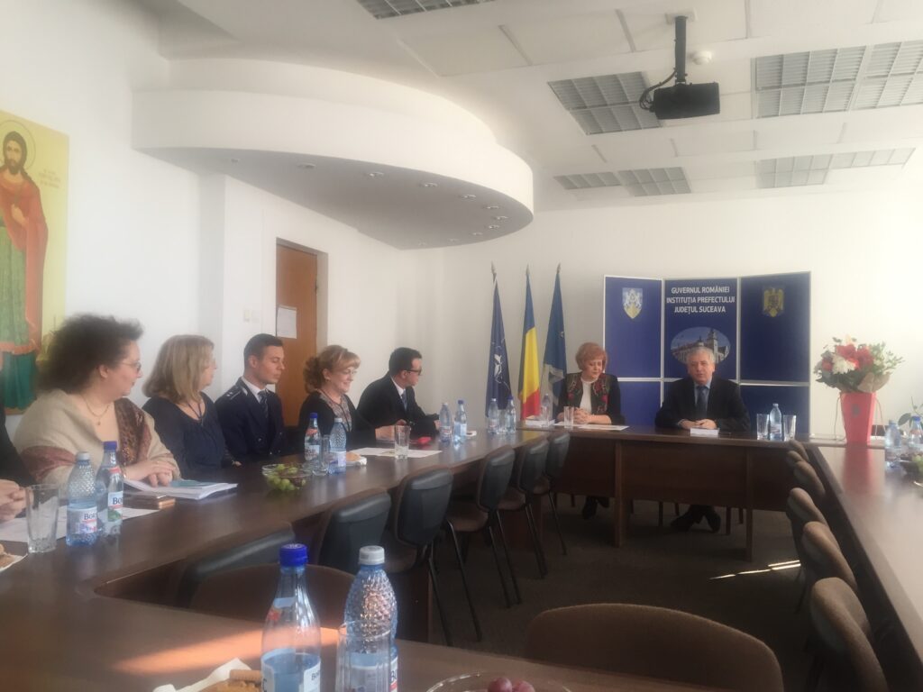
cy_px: 346
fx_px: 773
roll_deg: -0.9
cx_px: 462
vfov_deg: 48.2
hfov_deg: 61.7
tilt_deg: +0.5
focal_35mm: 29
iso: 40
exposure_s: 1/33
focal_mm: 4.15
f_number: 2.2
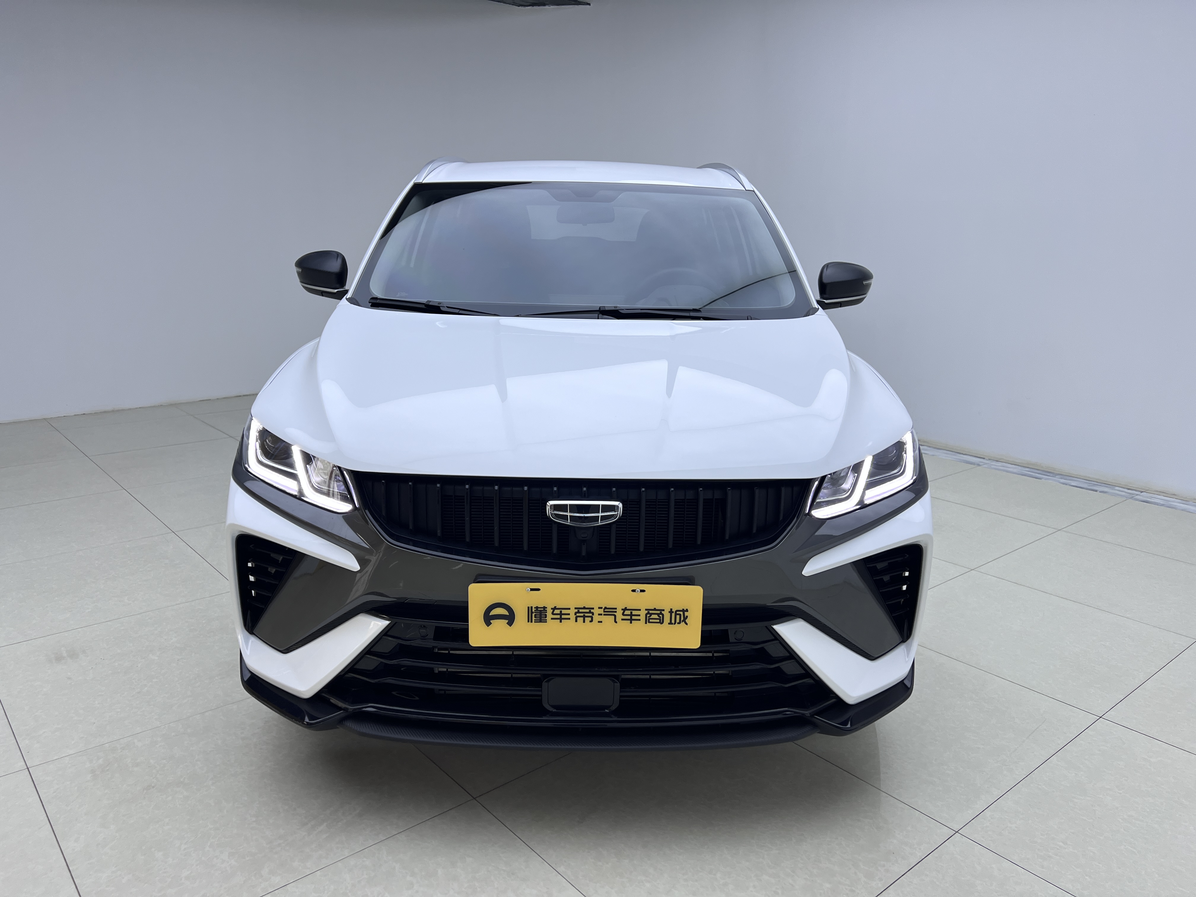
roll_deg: +0.2
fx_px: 898
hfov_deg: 67.3
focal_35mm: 26
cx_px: 598
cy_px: 448
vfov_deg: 53.1
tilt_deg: -15.0
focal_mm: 5.7
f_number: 1.5
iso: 50
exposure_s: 1/383
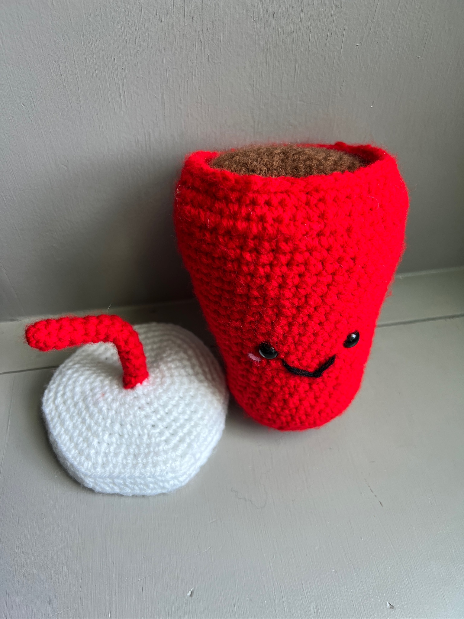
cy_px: 310
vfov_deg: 67.3
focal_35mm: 26
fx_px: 465
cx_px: 232
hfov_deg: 53.1
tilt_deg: -50.8
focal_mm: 5.7
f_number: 1.5
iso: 80
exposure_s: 1/121
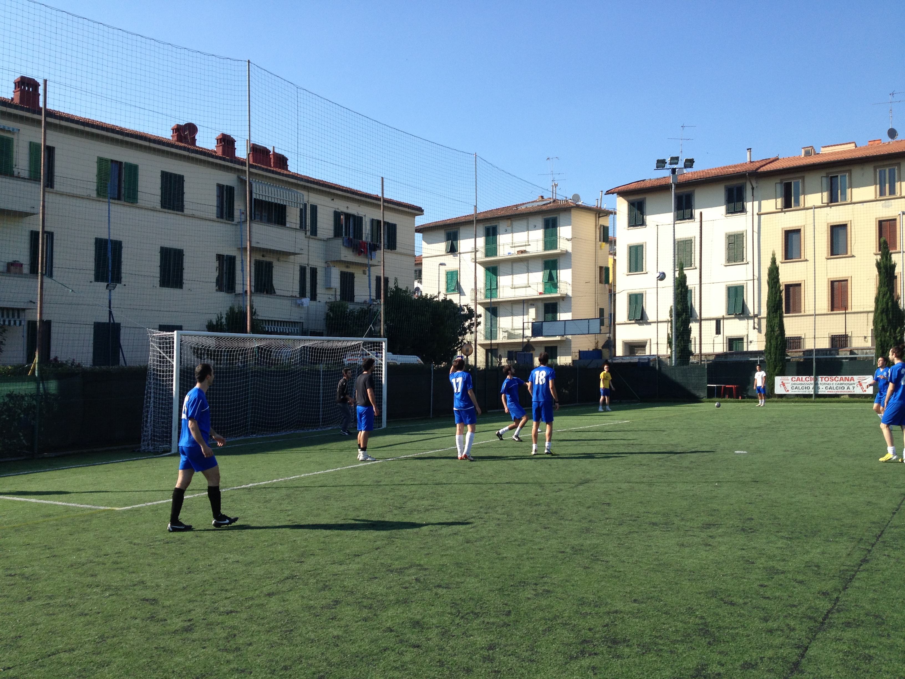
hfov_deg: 52.6
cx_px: 452
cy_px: 340
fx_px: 915
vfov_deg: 40.7
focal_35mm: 35
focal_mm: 4.28
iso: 50
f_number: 2.4
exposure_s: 1/1062
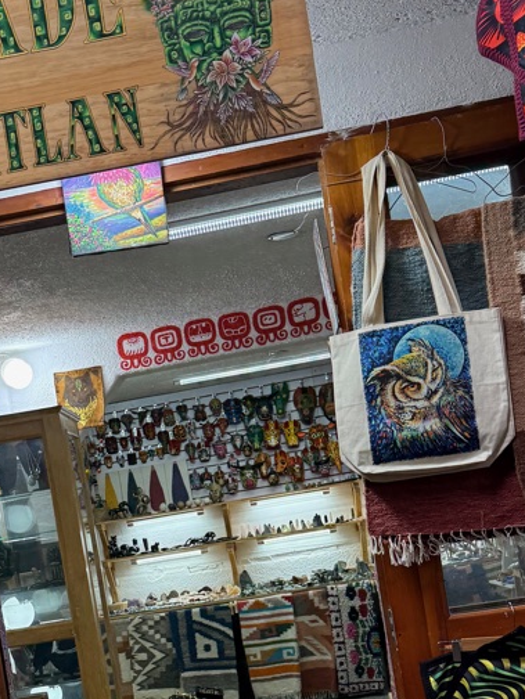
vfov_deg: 32.6
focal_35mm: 57
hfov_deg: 25.4
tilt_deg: +0.4
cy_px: 587
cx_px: 141
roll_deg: +6.1
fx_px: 1152
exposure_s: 1/229
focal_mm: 6.76
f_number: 1.78
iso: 200
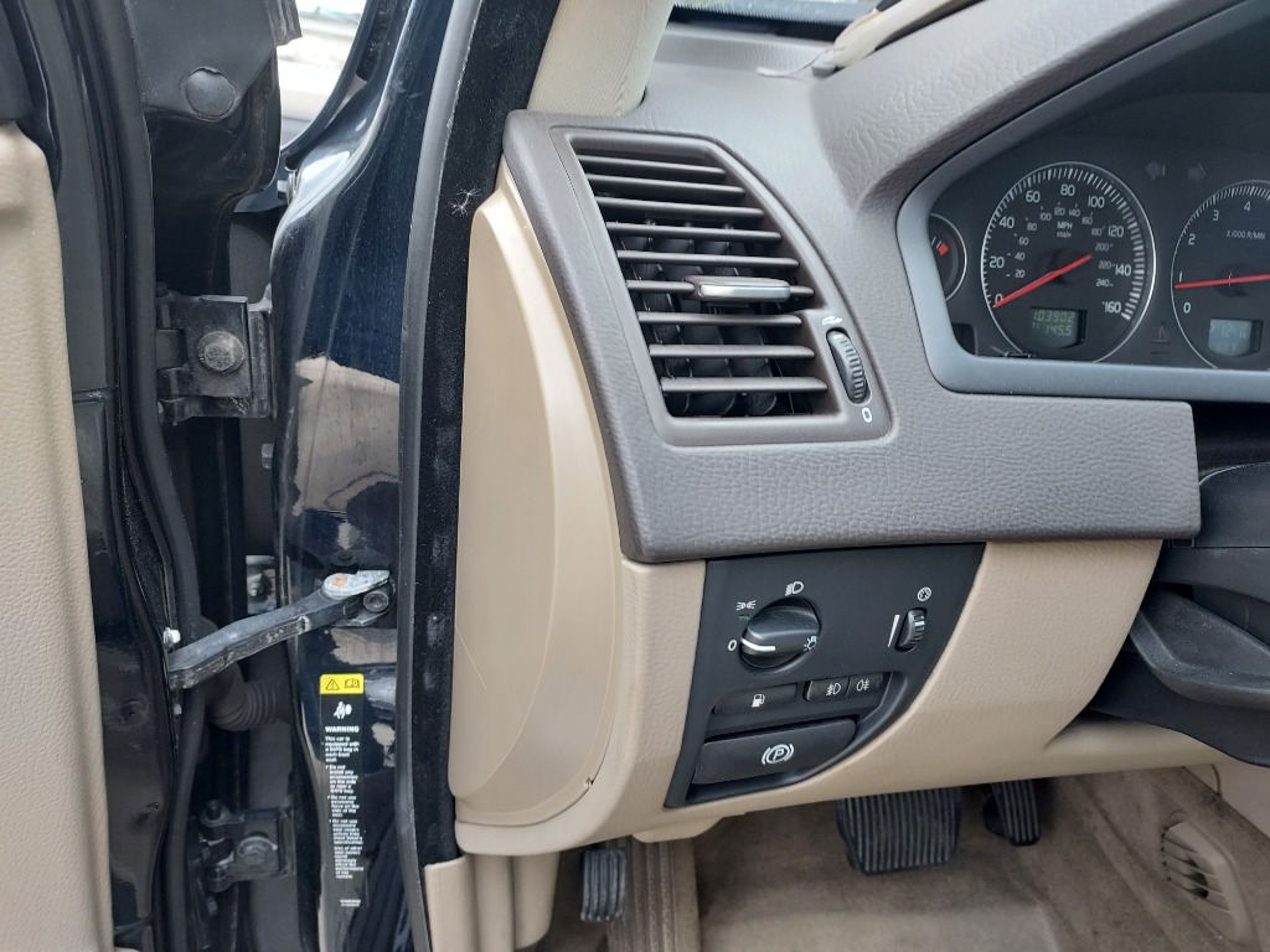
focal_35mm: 24
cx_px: 635
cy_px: 476
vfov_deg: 56.8
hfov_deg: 71.6
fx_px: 881
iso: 80
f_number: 1.8
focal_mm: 4.6
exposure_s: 1/60
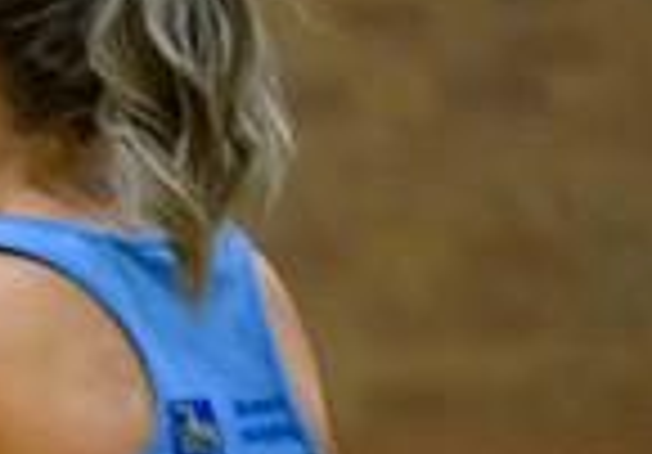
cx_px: -838
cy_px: 915
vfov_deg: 1.3
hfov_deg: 1.9
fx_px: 19392
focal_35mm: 1056
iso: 6400
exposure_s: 1/800
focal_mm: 200
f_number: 2.8
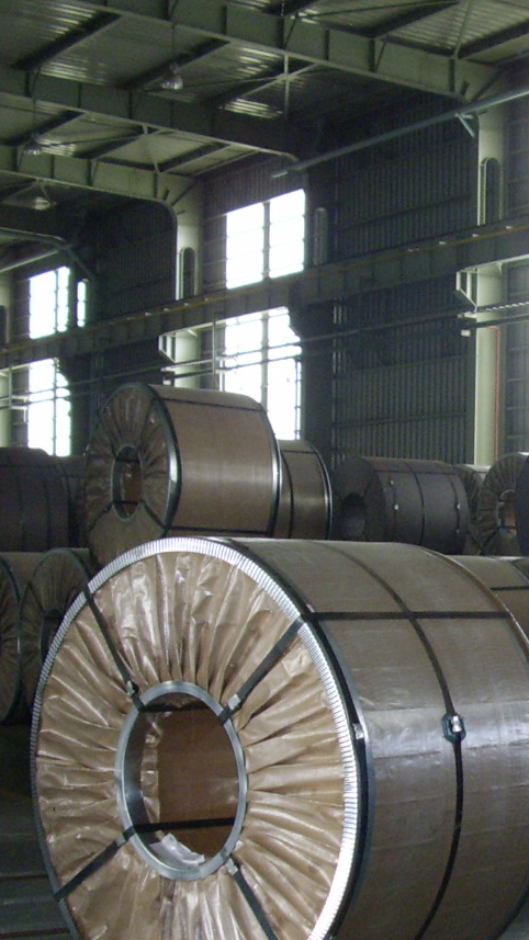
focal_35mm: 61
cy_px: 604
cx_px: 496
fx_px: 1521
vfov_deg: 34.1
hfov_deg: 19.3
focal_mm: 5.8
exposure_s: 1/30
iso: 183
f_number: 2.9
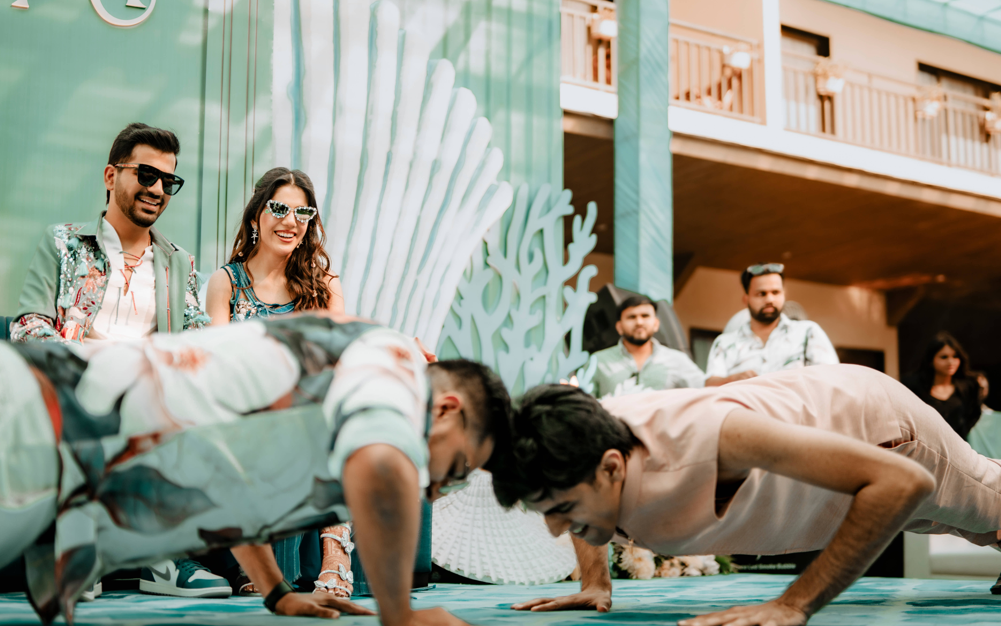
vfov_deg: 35.3
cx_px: 504
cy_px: 324
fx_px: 982
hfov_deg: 54.0
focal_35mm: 36
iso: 125
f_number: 1.4
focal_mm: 35
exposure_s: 1/1000
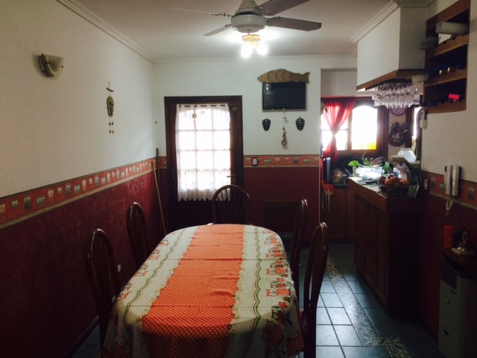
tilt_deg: -5.4
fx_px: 400
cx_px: 238
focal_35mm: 29
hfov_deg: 61.7
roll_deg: +2.3
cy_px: 179
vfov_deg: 48.2
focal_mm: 4.15
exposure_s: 1/30
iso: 100
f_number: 2.2
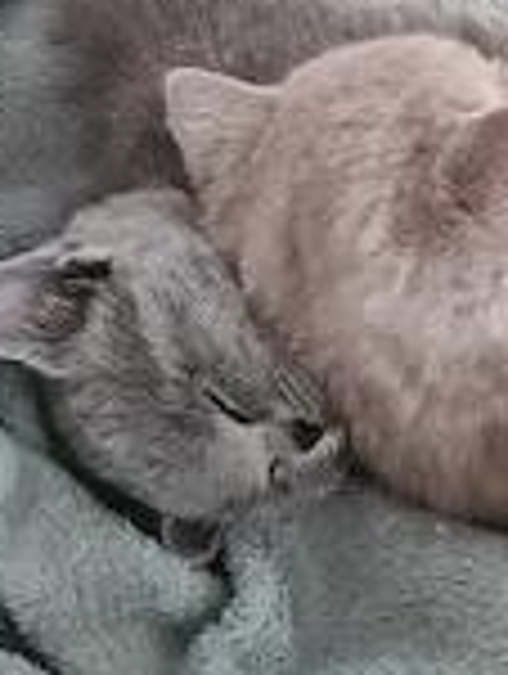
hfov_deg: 19.7
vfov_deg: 25.7
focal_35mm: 72
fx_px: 1405
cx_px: 535
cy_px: 4
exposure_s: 1/33
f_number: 2
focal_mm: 5.9
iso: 640
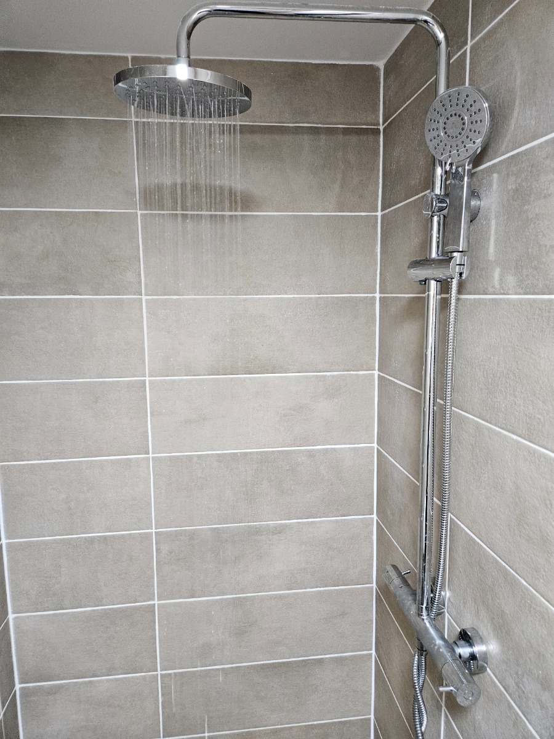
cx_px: 277
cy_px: 370
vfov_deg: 73.9
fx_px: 491
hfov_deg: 58.9
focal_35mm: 23
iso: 640
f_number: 1.8
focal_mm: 5.4
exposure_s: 1/50
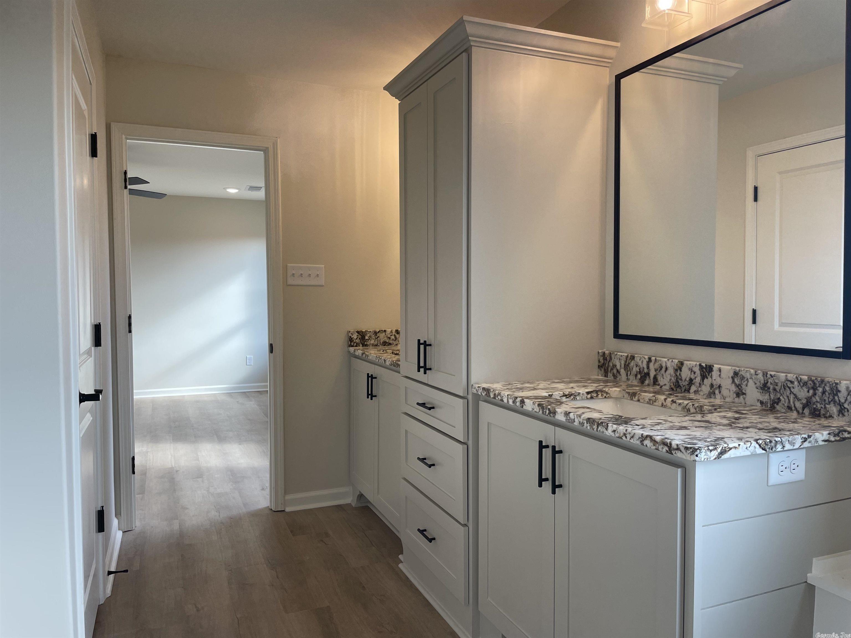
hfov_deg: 67.3
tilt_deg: -3.0
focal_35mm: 26
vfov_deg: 53.1
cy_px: 319
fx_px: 639
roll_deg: +1.0
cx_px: 426
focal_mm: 4.2
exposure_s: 1/120
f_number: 1.6
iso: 32
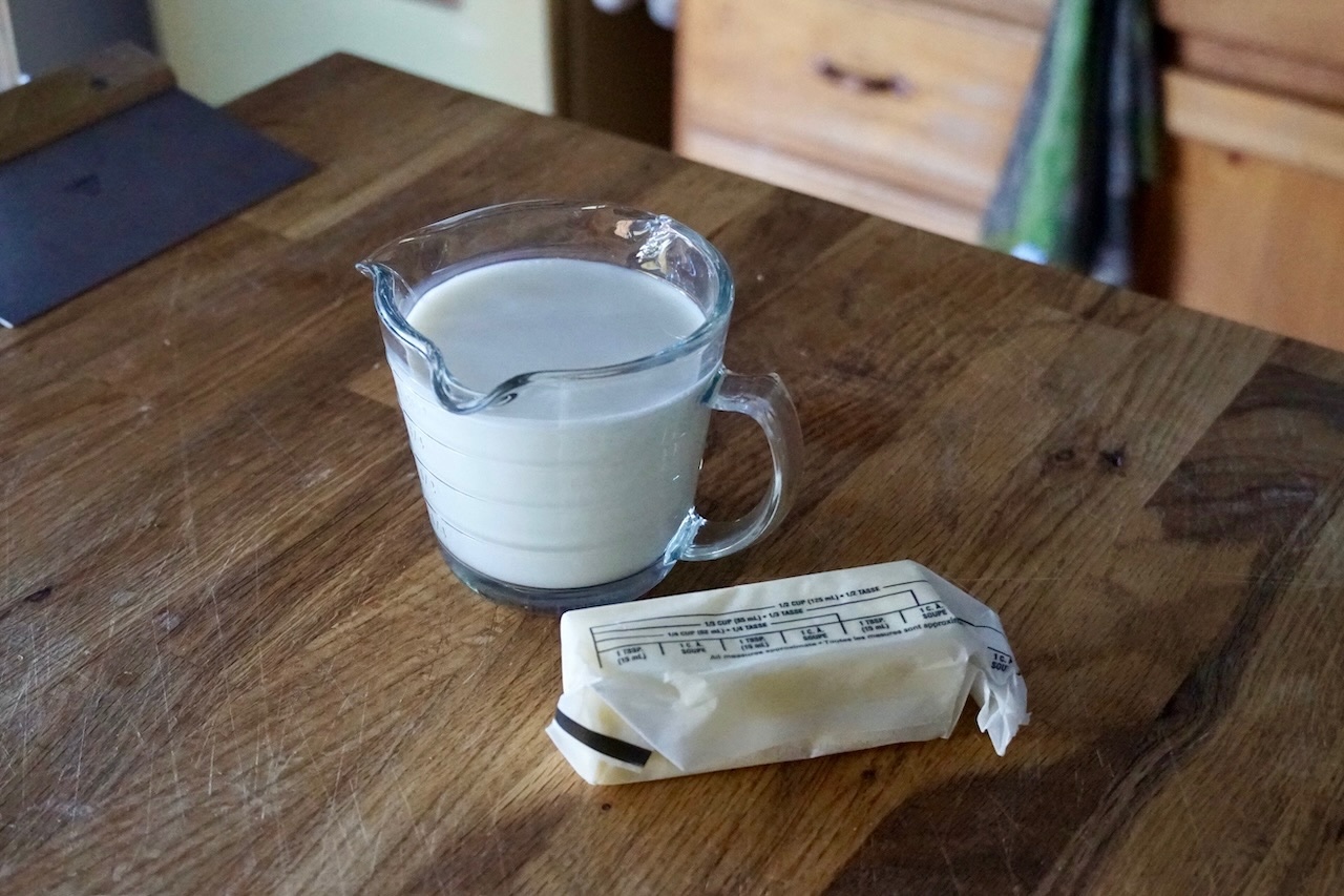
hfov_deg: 43.6
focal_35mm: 45
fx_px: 1680
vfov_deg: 29.9
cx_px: 672
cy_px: 448
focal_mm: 30
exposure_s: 1/160
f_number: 4.5
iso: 6400
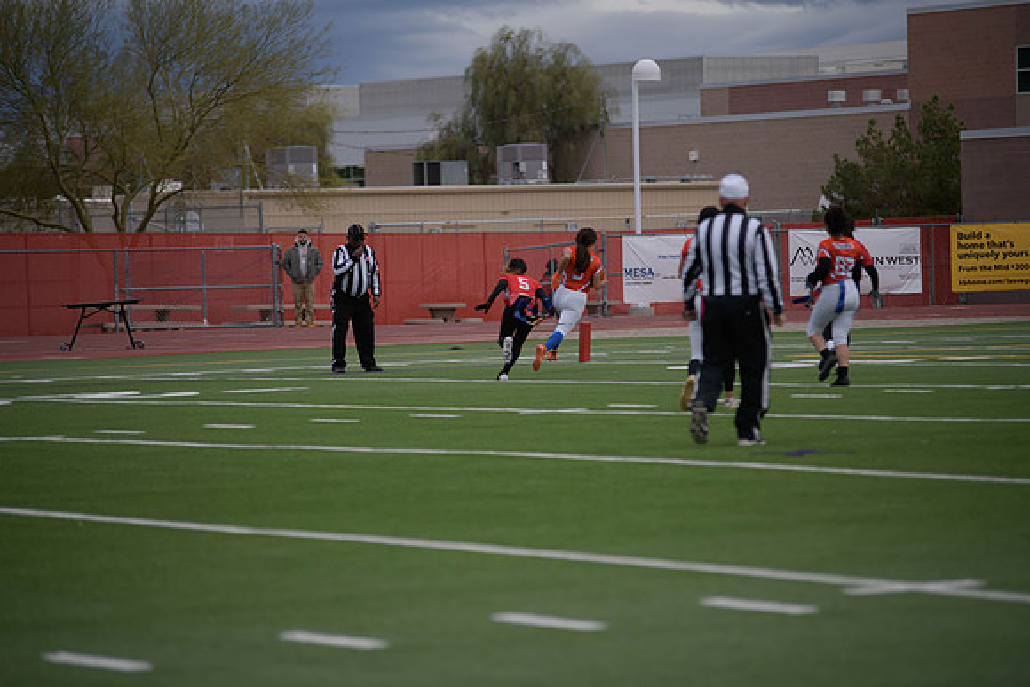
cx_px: 515
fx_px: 4722
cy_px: 344
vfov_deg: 8.3
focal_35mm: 165
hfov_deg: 12.4
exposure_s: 1/200
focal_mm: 165
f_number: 2.8
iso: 80
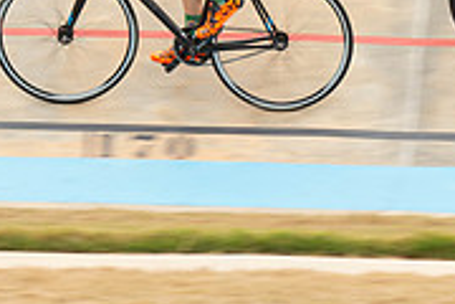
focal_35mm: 837
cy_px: -132
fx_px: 10578
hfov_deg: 2.5
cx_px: 276
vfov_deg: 1.6
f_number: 6.3
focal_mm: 260
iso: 250
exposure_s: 1/125
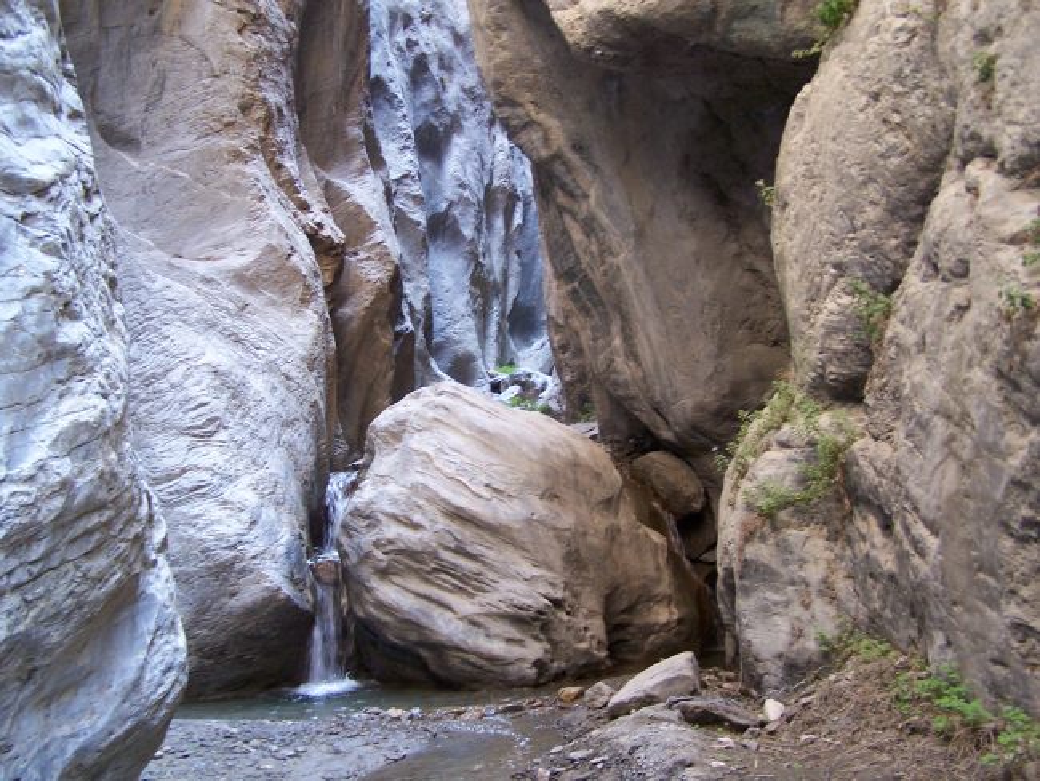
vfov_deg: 37.7
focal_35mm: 38
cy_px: 390
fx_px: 1142
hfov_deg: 49.0
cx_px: 520
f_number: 2.8
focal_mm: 6.3
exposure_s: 1/30
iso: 140
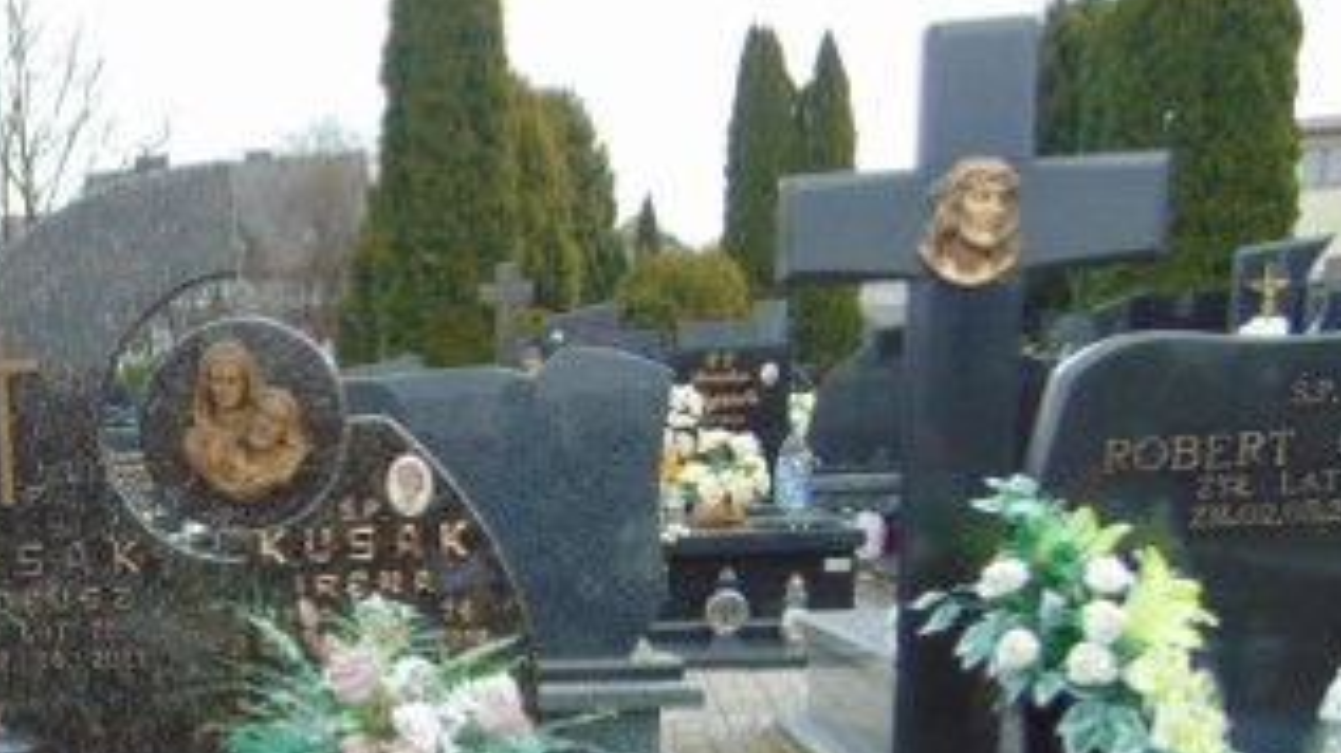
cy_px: 910
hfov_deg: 35.7
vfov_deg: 20.4
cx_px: 140
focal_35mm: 55
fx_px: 1955
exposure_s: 1/125
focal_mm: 4.5
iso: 80
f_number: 3
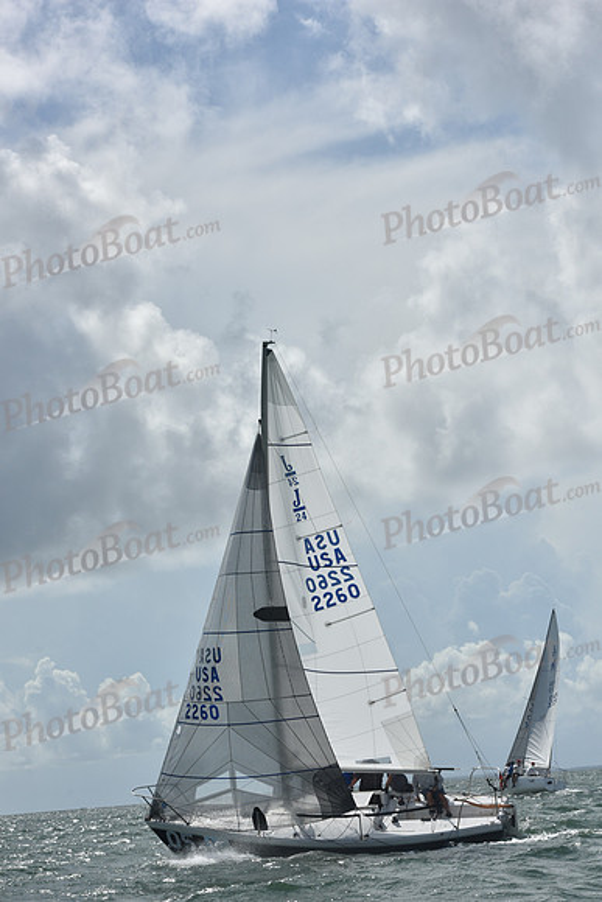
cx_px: 301
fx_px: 2306
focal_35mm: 92
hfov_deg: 14.9
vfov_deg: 22.1
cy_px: 451
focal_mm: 92
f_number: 10
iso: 250
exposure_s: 1/1600
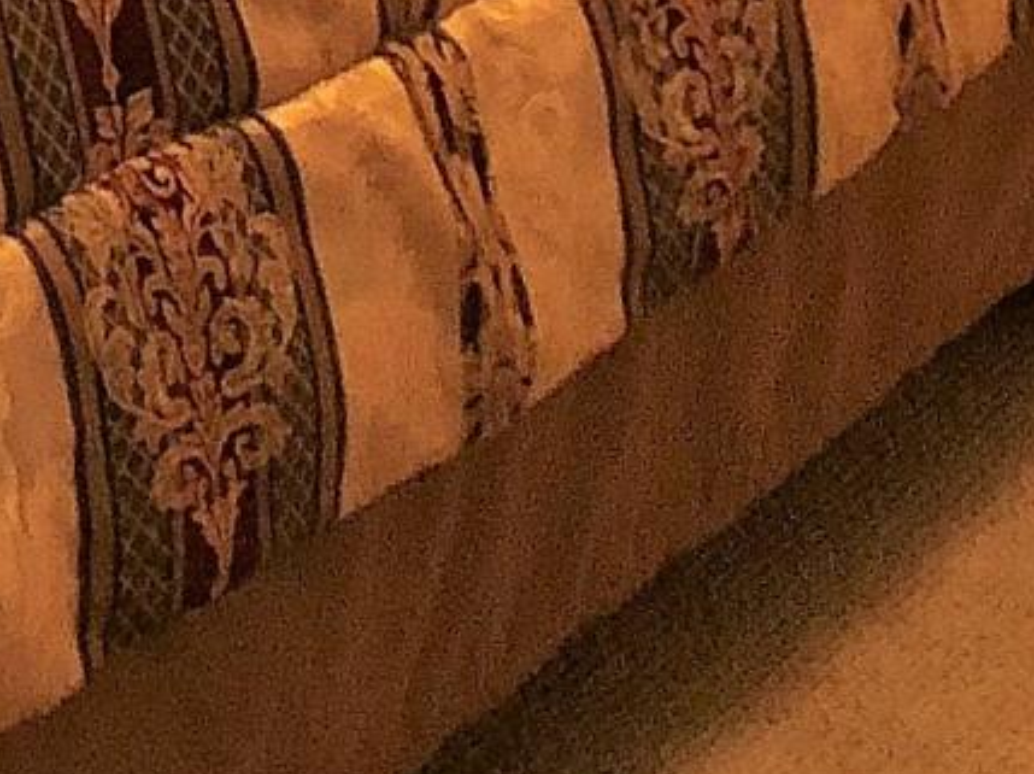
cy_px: -1534
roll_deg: +1.5
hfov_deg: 9.7
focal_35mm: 196
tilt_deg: -1.1
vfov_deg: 6.8
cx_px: -668
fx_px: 5850
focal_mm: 3.99
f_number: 1.8
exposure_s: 1/15
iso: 80
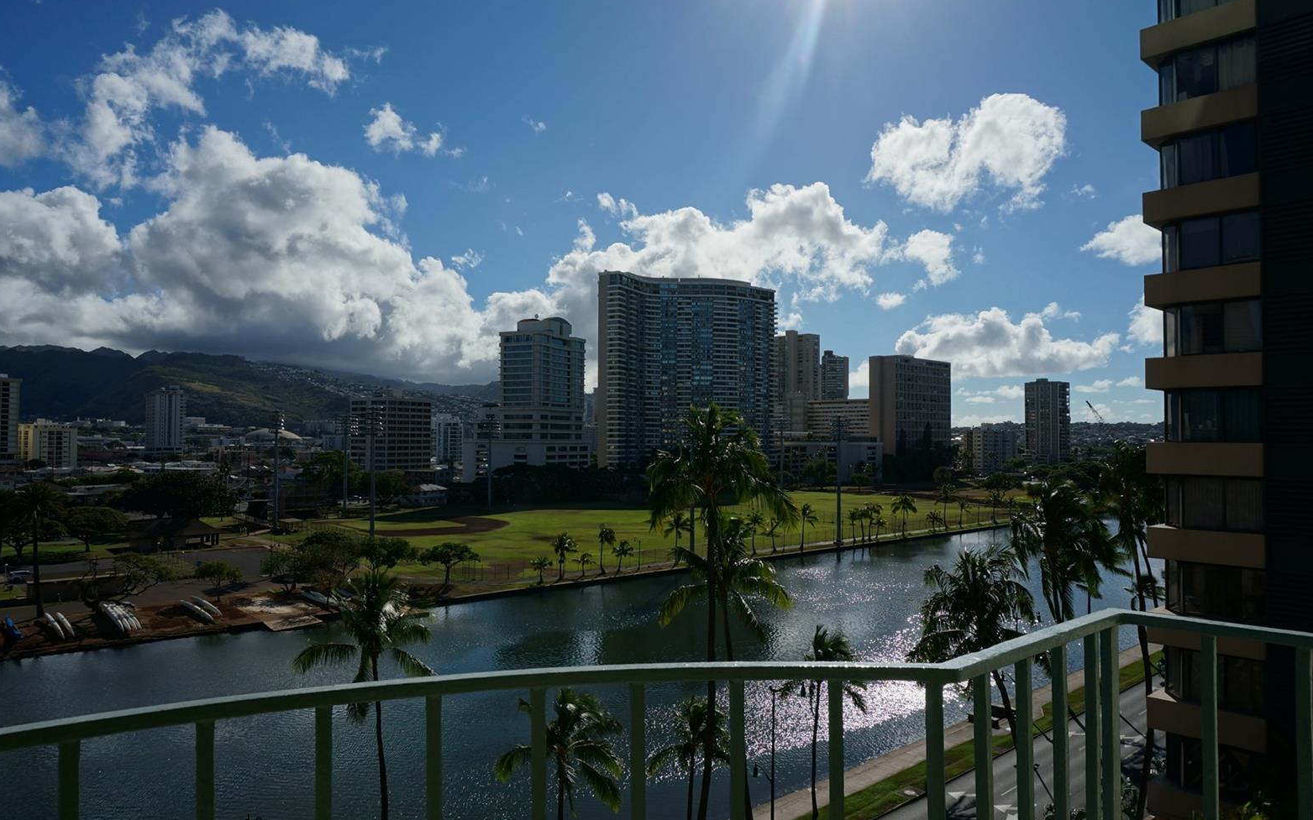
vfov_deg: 49.3
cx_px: 649
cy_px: 411
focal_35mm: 25
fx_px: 895
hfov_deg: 72.5
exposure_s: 1/640
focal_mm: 16
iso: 100
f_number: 9
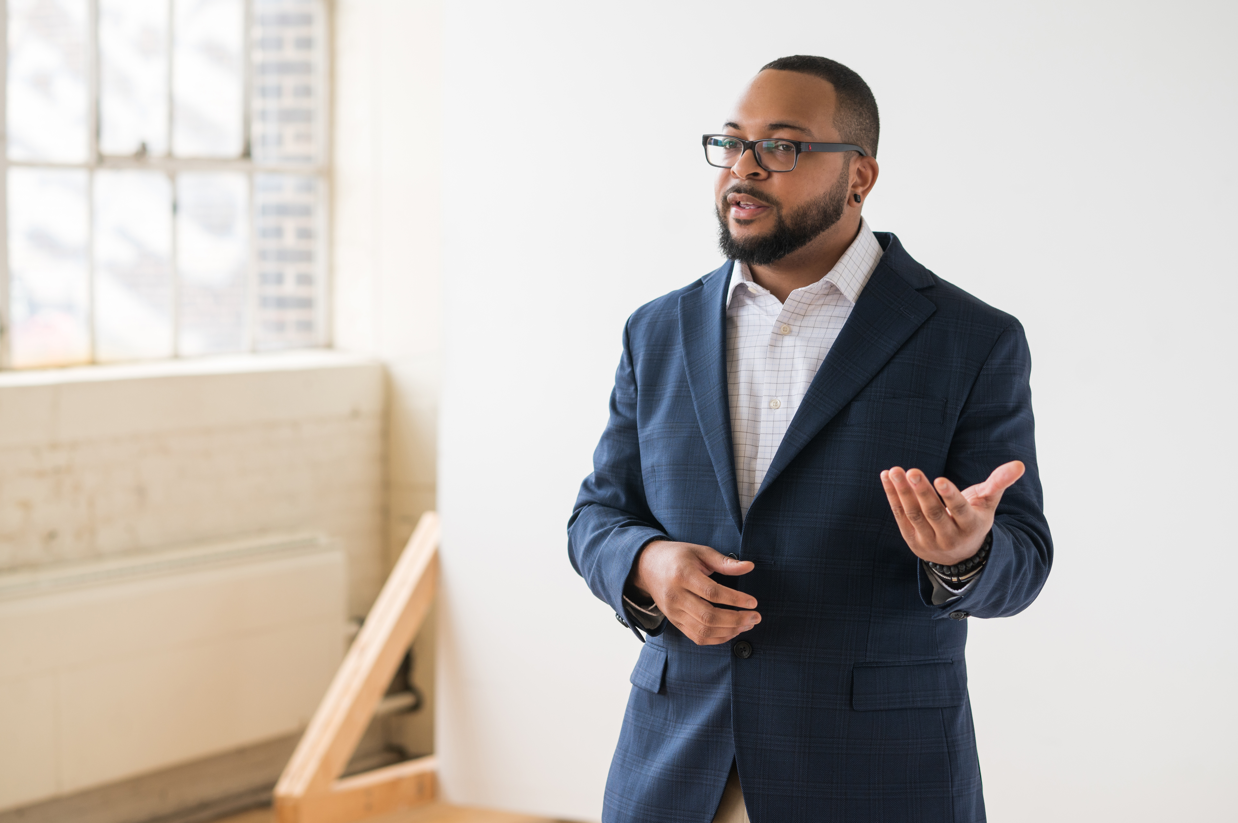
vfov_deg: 16.1
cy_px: 412
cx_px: 619
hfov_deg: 23.9
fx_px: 2921
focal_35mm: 85
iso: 400
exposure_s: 1/320
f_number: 3.5
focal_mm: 85
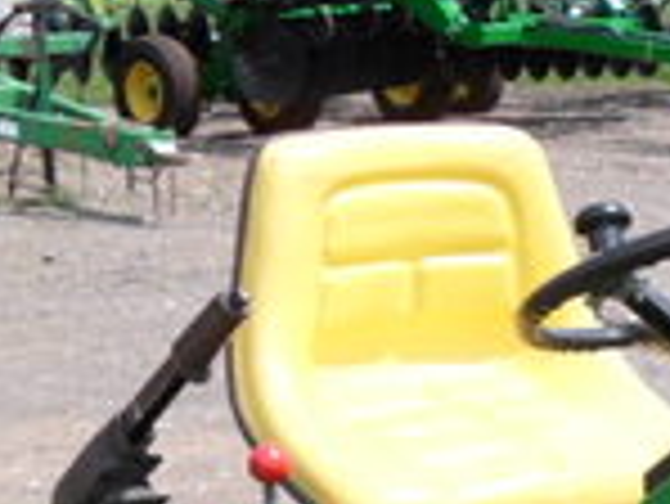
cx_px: 926
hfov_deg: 14.6
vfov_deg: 11.0
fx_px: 2479
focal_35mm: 128
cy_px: 850
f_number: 7.6
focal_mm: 6.3
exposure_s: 1/125
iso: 80
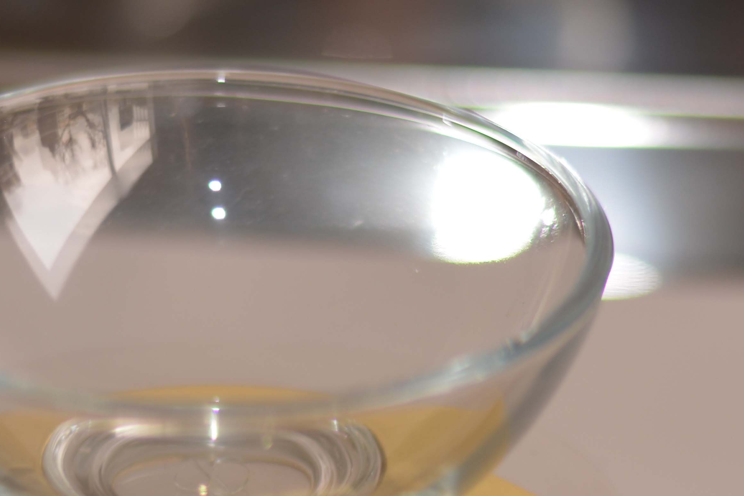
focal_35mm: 193
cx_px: 289
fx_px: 3988
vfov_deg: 7.1
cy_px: 480
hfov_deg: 10.7
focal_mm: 50
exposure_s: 1/200
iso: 100
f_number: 1.8
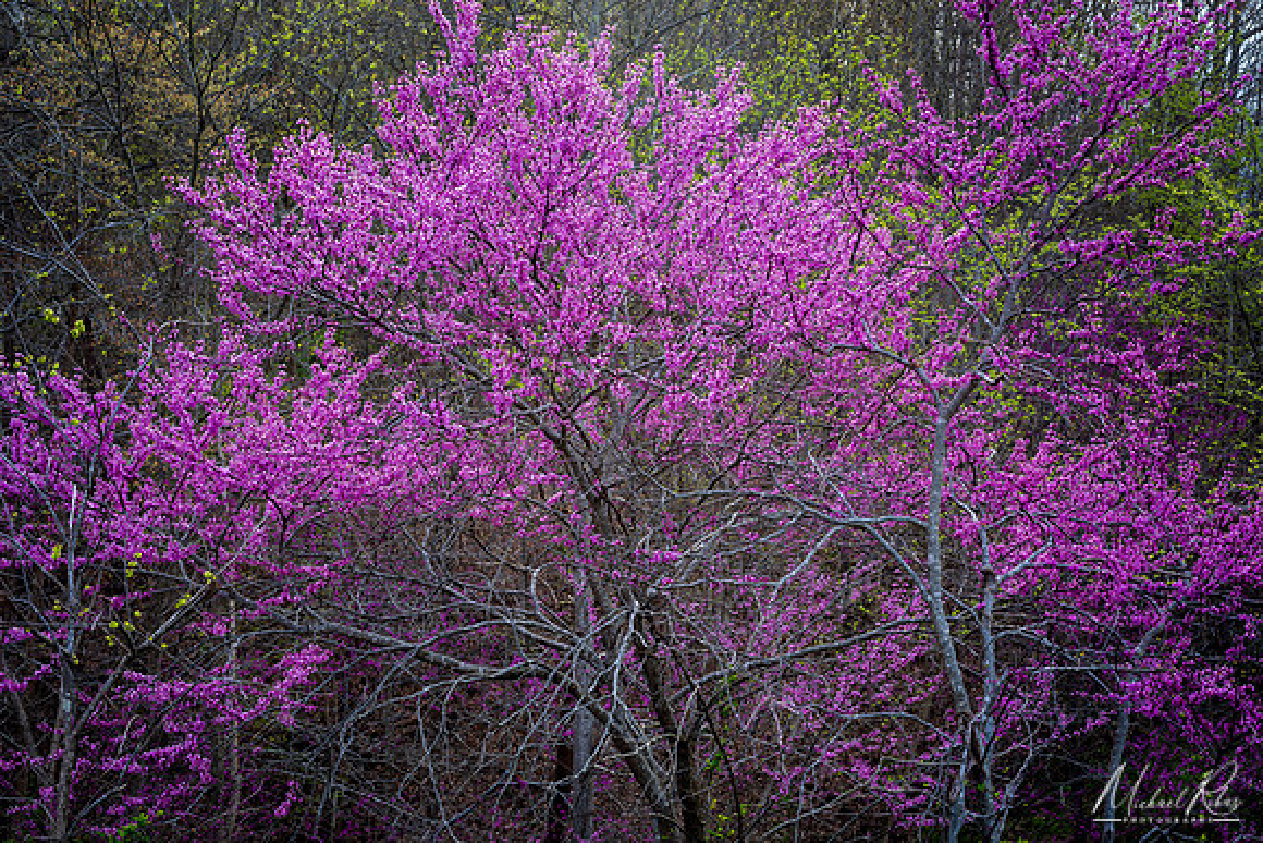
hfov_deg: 39.6
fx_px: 1754
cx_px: 632
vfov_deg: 27.0
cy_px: 422
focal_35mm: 50
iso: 64
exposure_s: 1/30
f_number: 11
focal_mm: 50
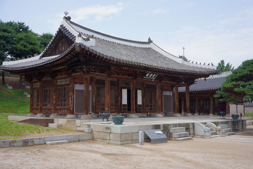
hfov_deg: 54.4
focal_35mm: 35
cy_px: 84
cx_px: 126
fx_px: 246
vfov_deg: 37.9
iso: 200
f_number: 13
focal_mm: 35
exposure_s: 1/125
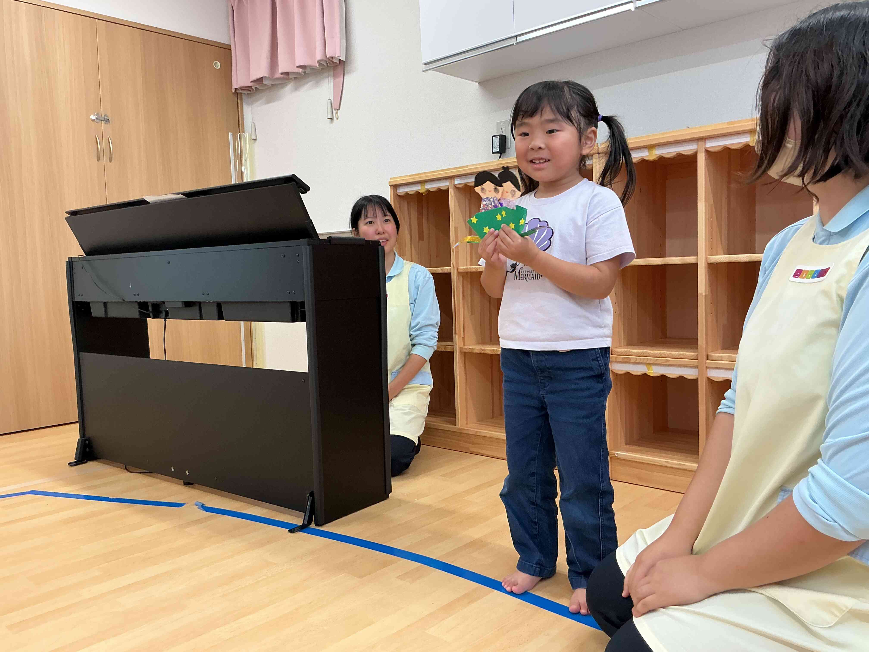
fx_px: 728
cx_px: 434
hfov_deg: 61.7
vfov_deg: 48.2
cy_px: 326
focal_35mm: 29
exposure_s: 1/60
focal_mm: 3
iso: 50
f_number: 1.8
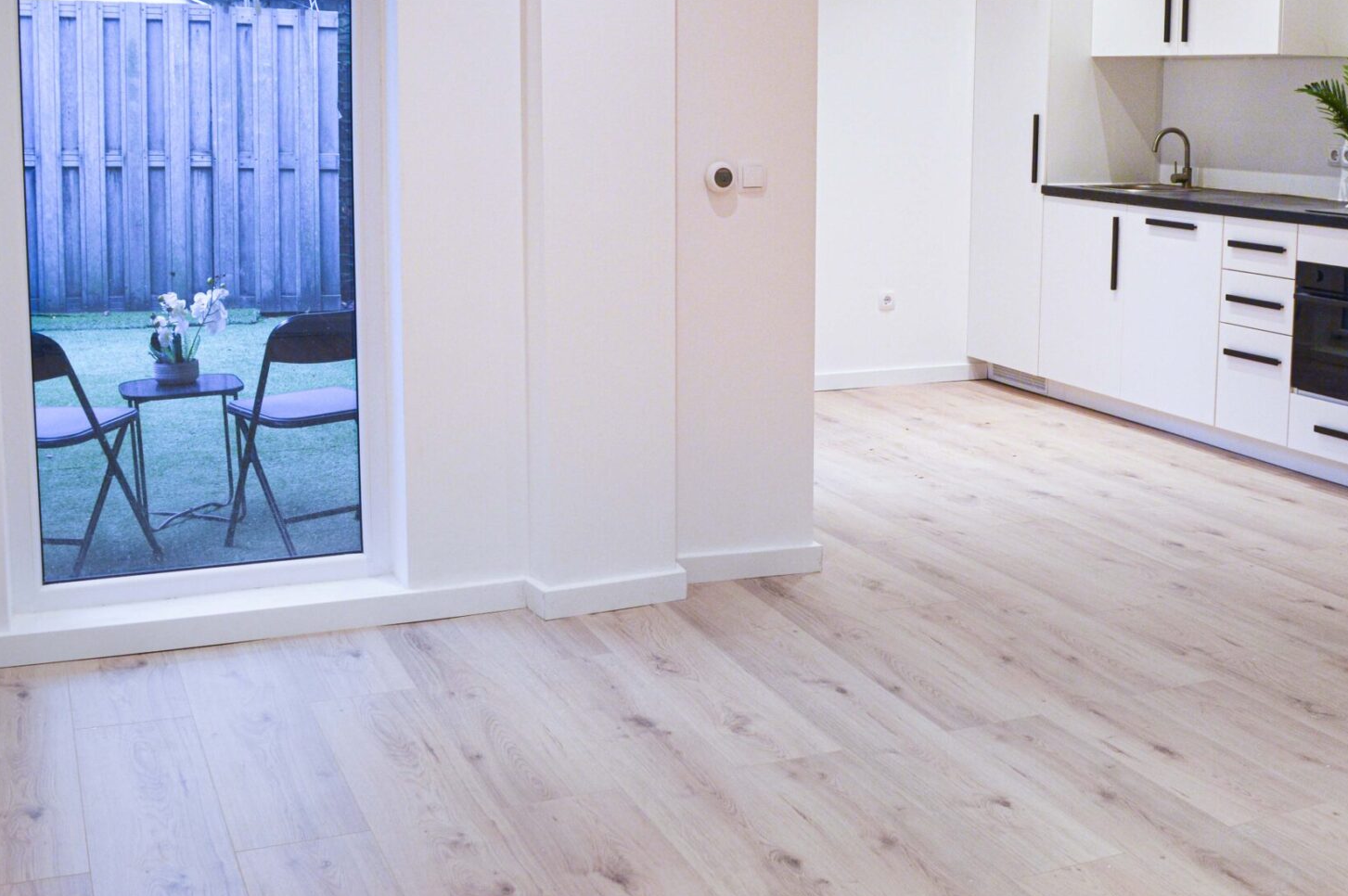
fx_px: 1571
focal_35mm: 42
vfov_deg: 31.6
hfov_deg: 46.2
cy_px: 305
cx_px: 807
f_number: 7.1
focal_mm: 18
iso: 400
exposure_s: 1/25
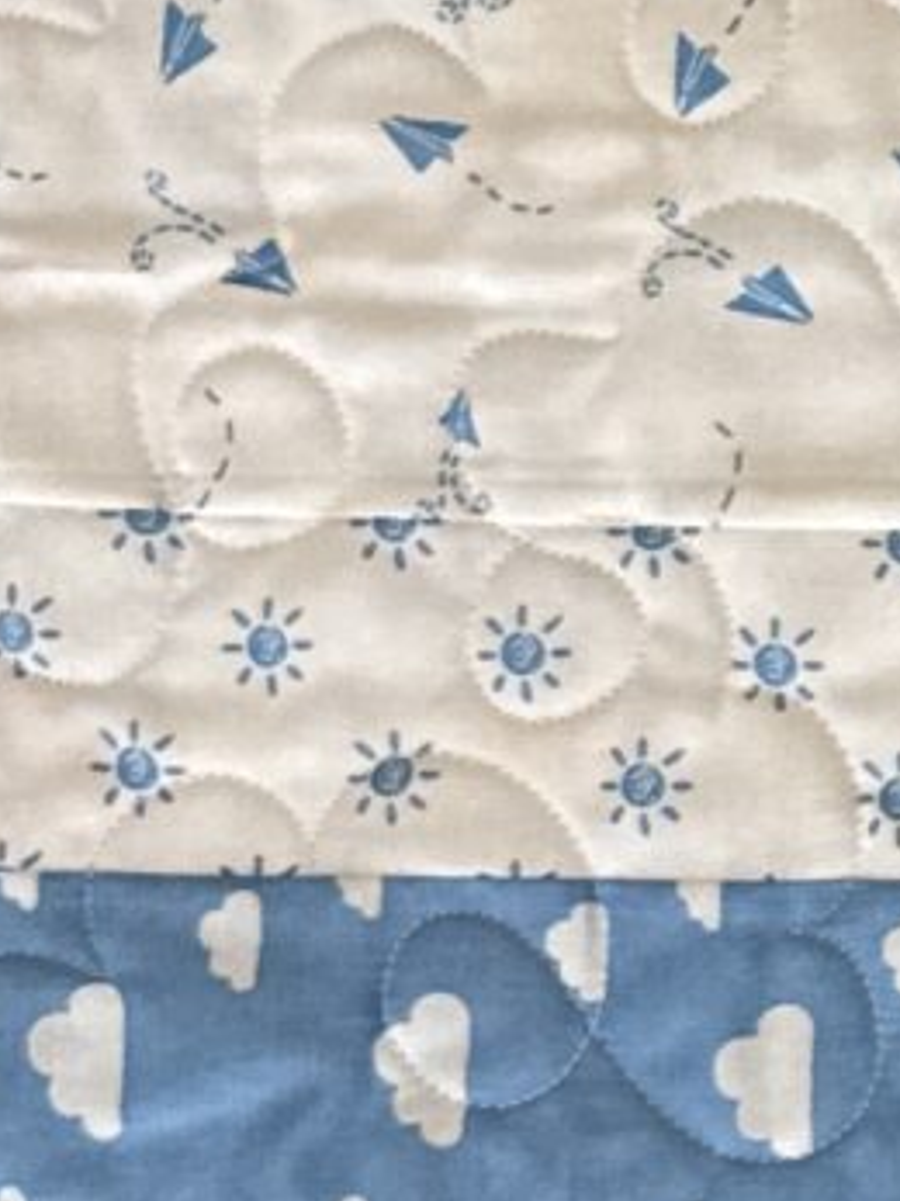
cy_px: 550
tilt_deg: -87.5
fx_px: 6140
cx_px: 2863
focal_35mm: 177
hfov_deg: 7.3
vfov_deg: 11.2
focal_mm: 6.76
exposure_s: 1/120
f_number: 1.78
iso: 100
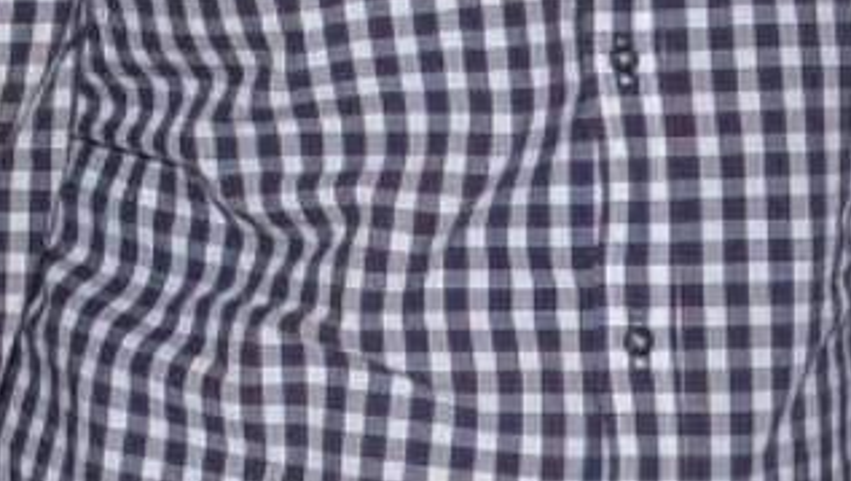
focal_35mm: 178
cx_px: -487
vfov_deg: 6.8
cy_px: -191
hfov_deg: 11.5
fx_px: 4020
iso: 200
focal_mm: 24
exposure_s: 1/125
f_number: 9
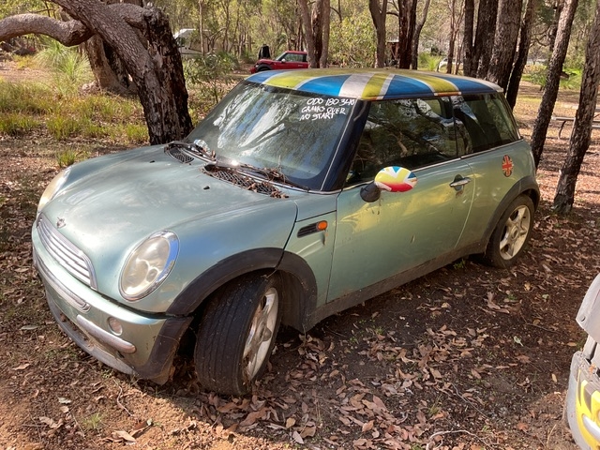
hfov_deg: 61.7
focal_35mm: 29
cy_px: 225
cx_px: 300
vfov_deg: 48.2
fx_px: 503
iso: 16
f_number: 1.8
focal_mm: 3
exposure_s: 1/254
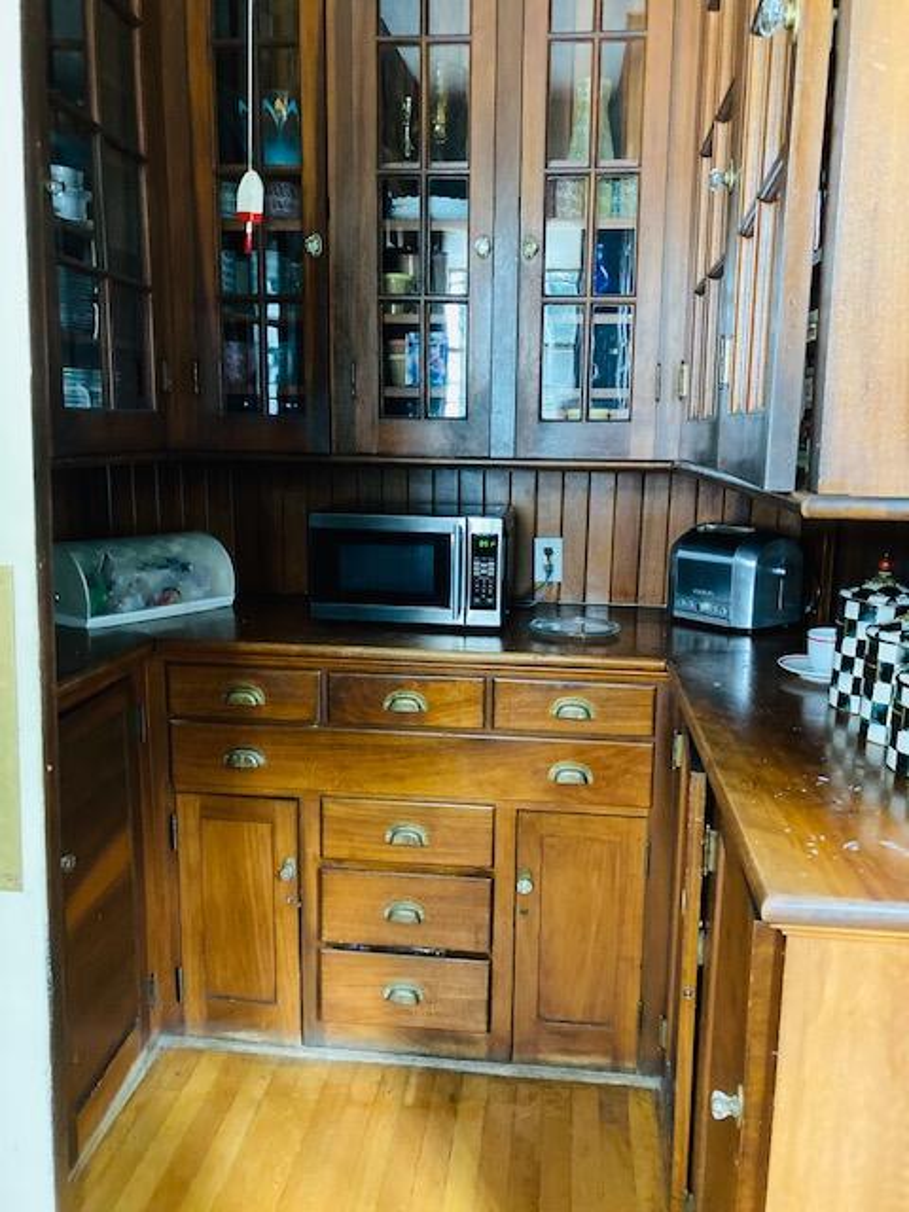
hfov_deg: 49.7
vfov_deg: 63.4
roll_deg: -1.6
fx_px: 980
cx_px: 454
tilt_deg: -9.3
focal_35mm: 28
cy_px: 606
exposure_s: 1/30
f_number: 1.8
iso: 640
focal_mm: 3.99
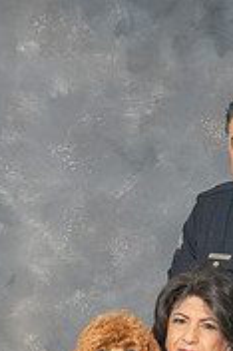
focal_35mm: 142
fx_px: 1381
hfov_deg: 9.6
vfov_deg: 14.0
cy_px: 416
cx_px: 96
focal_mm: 29
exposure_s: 1/200
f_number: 6.3
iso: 200
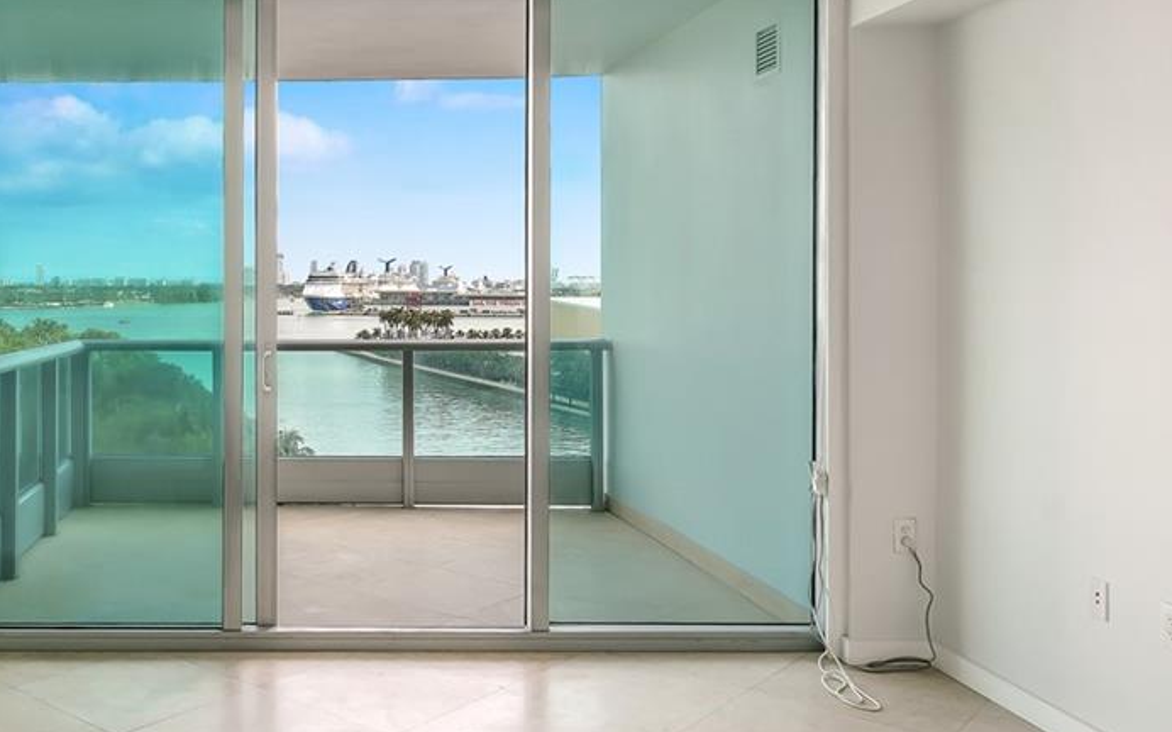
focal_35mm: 33
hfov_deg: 54.9
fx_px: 1054
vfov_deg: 38.2
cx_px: 266
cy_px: 298
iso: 200
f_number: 9
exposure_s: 1/80
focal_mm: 14
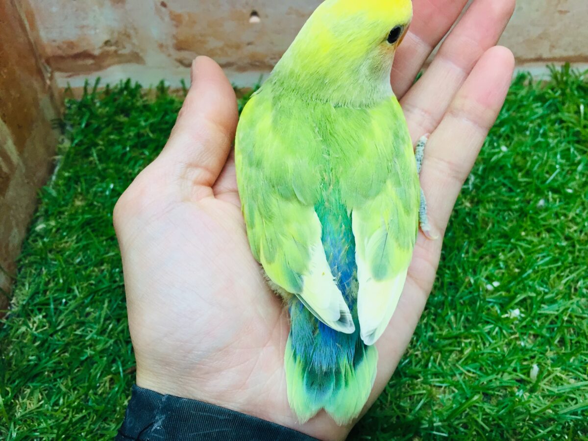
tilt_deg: -50.0
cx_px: 294
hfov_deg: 61.7
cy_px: 220
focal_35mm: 29
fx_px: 493
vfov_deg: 48.2
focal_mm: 4.15
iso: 40
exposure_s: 1/30
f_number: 2.2
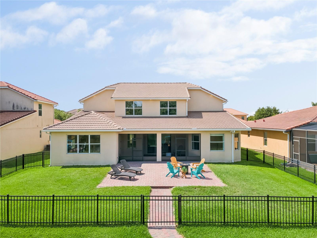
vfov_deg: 56.8
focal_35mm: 24
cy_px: 119
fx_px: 220
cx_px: 158
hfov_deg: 71.6
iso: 100
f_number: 2.8
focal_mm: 4.5
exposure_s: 1/640
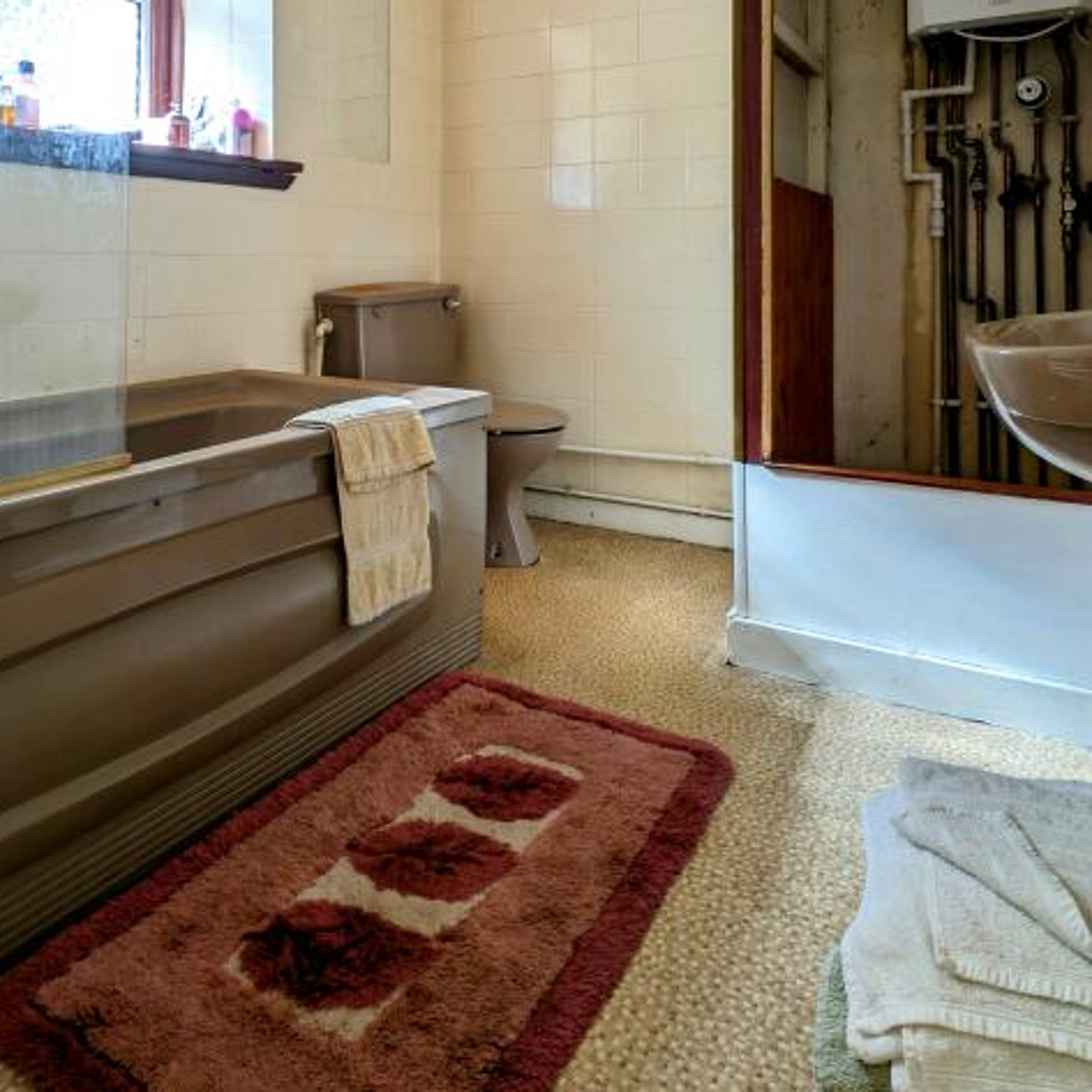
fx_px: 821
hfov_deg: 67.1
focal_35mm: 23
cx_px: 501
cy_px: 250
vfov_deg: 62.7
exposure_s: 1/59
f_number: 1.95
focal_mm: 2.23
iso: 40
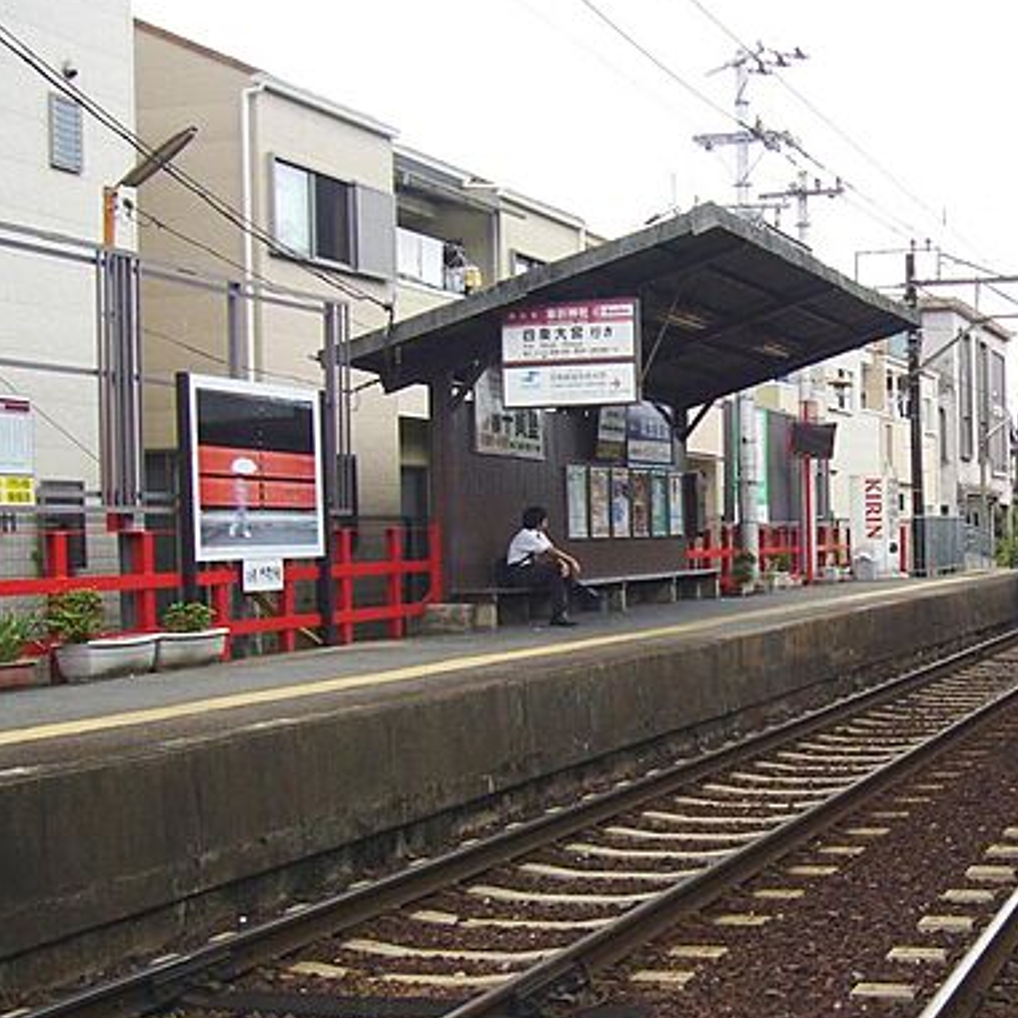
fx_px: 1730
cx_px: 850
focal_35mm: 52
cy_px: 580
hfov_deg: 31.7
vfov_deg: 32.7
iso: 80
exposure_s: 1/200
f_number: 5.6
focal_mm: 5.8
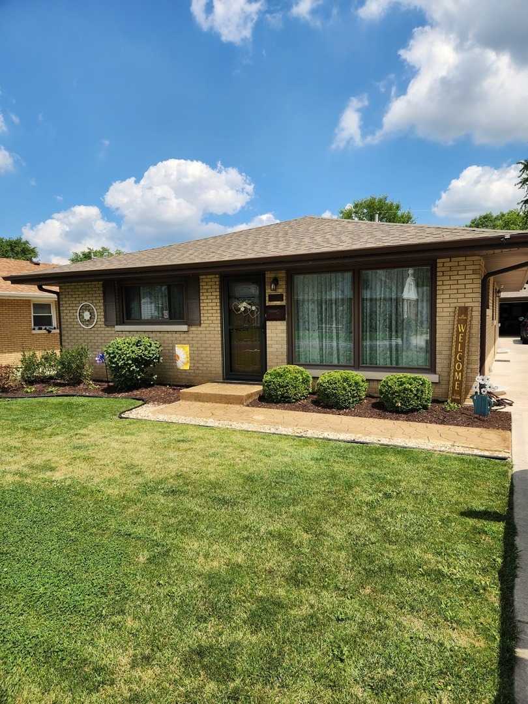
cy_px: 352
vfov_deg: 73.9
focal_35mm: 23
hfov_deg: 58.9
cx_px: 264
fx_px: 468
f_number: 1.8
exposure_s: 1/1601
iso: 20
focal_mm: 5.4
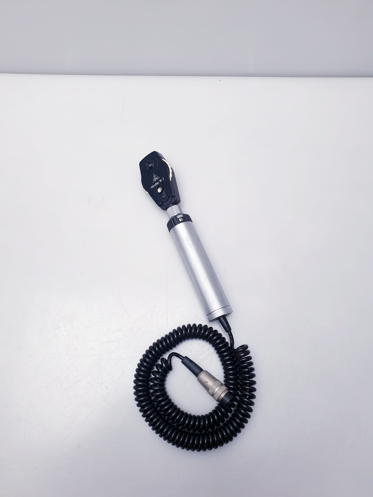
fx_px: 374
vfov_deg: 67.3
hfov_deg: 53.1
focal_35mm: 26
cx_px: 186
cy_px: 248
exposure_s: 1/50
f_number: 2.4
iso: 64
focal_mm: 4.3
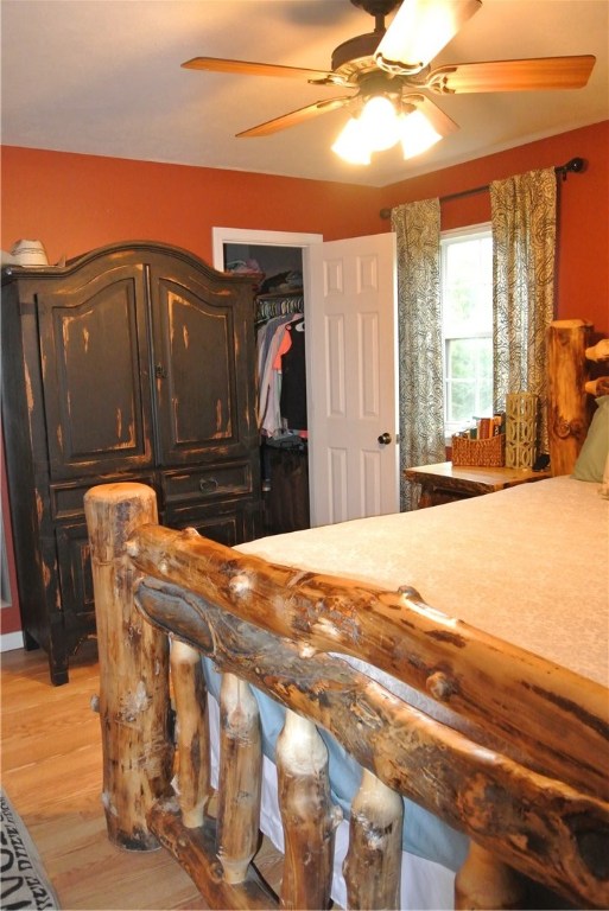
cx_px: 304
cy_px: 456
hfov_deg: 45.0
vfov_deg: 63.6
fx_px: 735
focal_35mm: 29
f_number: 3.5
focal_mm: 11
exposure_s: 1/60
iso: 1800
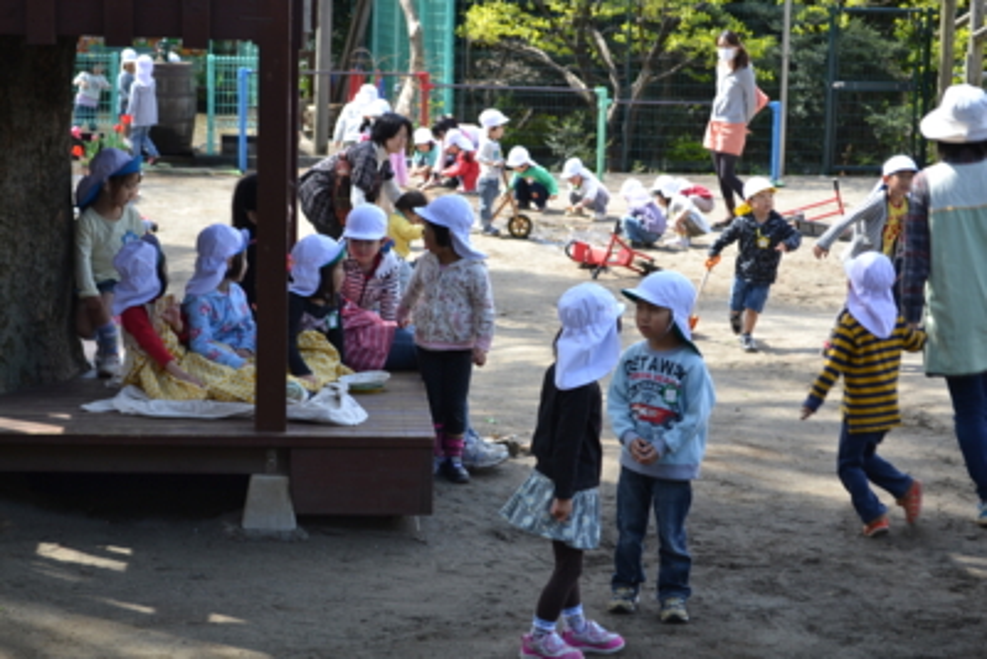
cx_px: 494
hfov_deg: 24.6
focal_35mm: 82
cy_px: 330
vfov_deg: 16.6
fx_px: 2263
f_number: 5.6
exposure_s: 1/125
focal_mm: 55
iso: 220
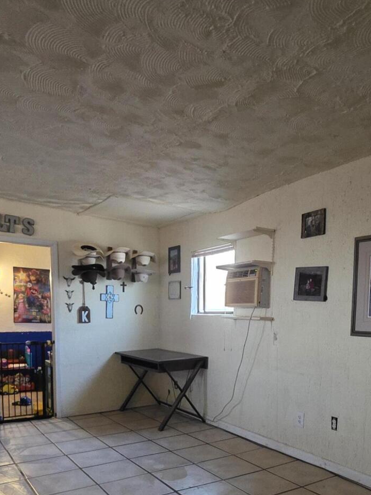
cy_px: 364
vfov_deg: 60.4
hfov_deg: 49.6
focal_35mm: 28
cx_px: 210
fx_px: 400
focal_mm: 2.2
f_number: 1.9
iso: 1000
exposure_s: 1/60
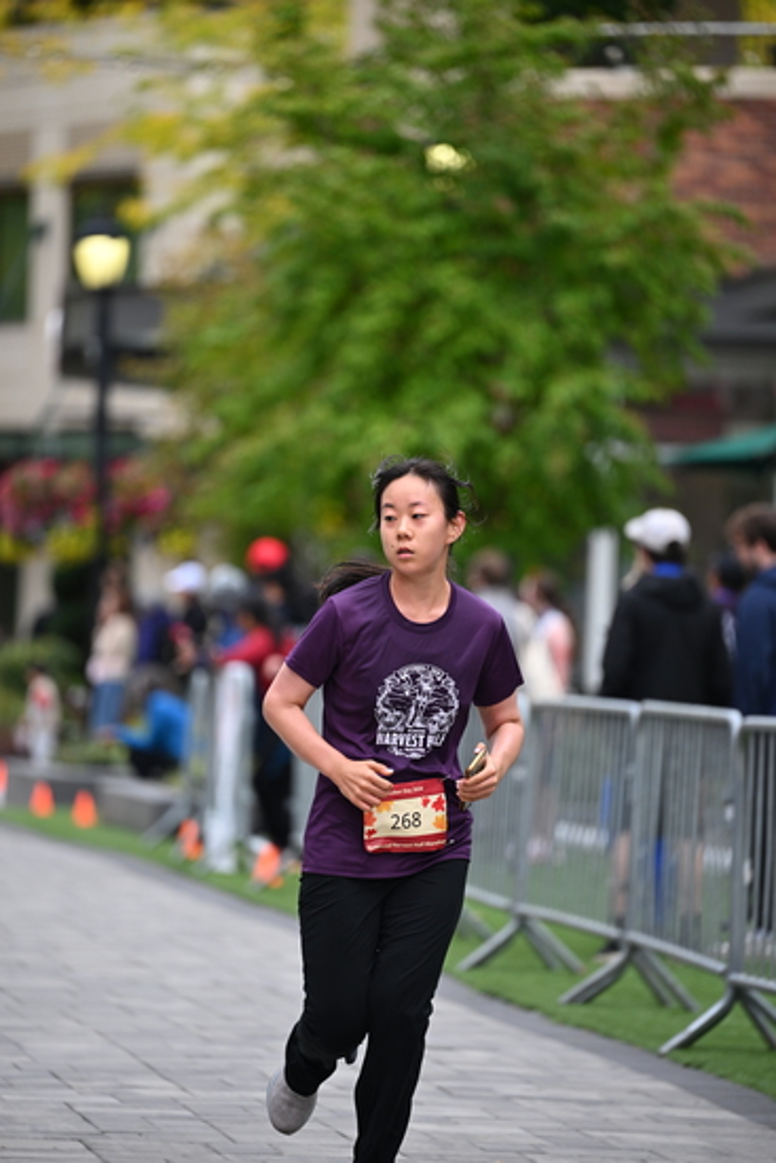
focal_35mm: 200
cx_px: 388
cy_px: 582
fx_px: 6462
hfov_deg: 6.9
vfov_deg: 10.3
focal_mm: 200
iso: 640
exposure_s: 1/2000
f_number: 2.8
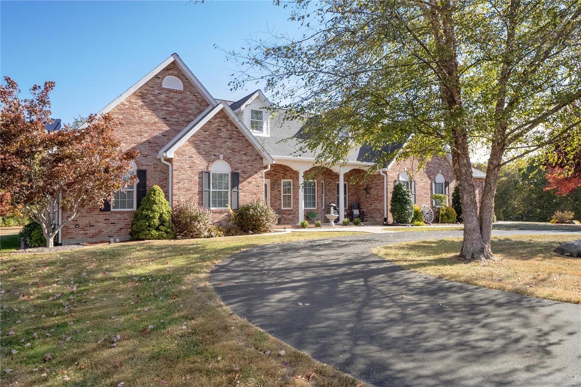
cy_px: 194
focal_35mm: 24
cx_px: 290
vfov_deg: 53.1
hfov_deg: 73.8
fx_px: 387
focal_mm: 12
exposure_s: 1/200
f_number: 10
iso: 640
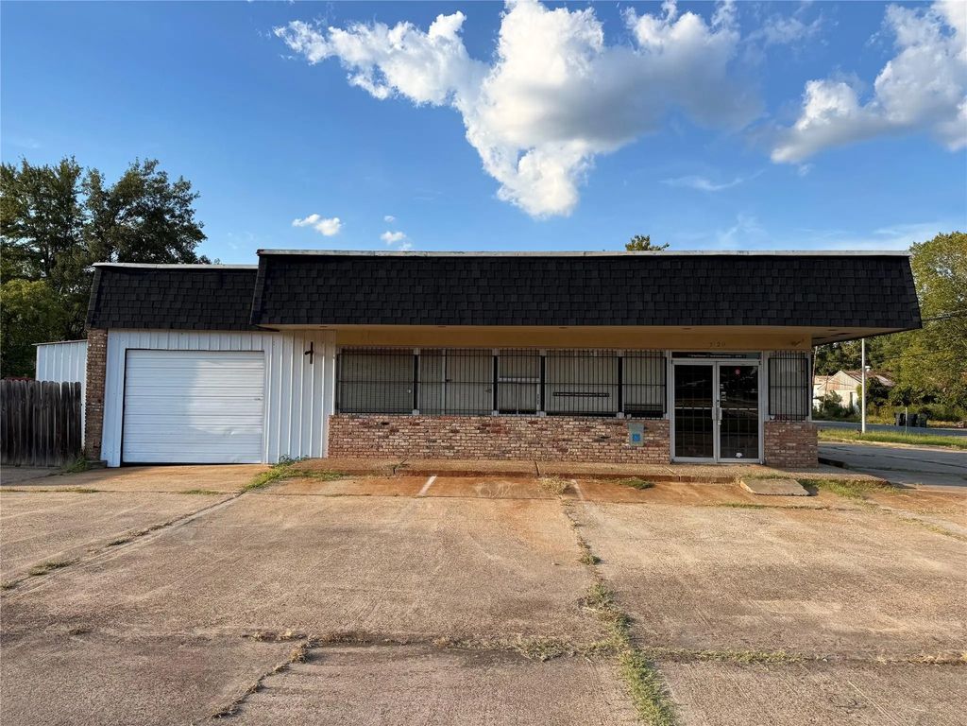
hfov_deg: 71.6
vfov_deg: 56.8
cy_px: 363
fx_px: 670
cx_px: 484
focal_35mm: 24
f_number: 1.78
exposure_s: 1/2110
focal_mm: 6.76
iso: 80
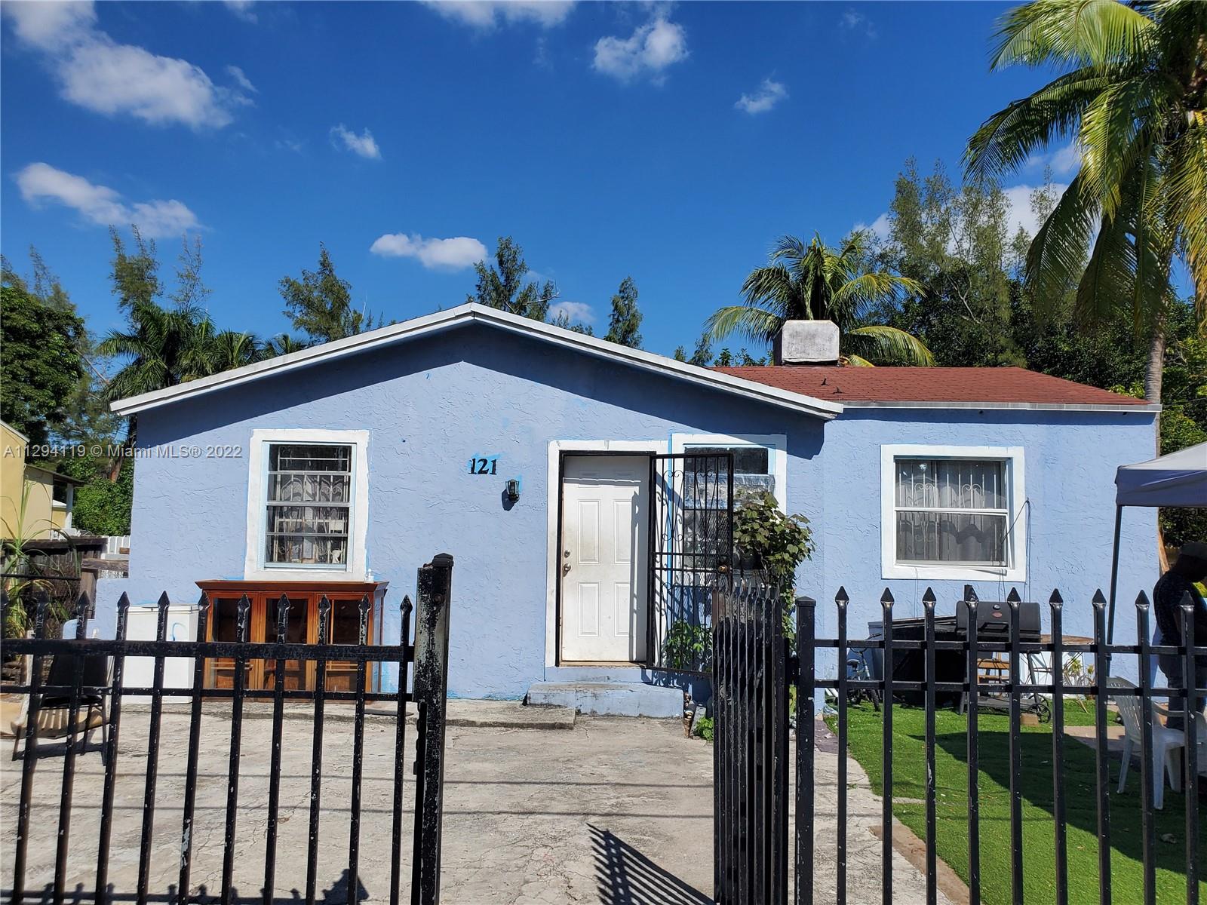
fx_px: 907
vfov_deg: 53.1
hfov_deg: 67.3
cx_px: 604
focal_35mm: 26
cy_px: 452
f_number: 2.4
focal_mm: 4.3
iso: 50
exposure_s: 1/3502
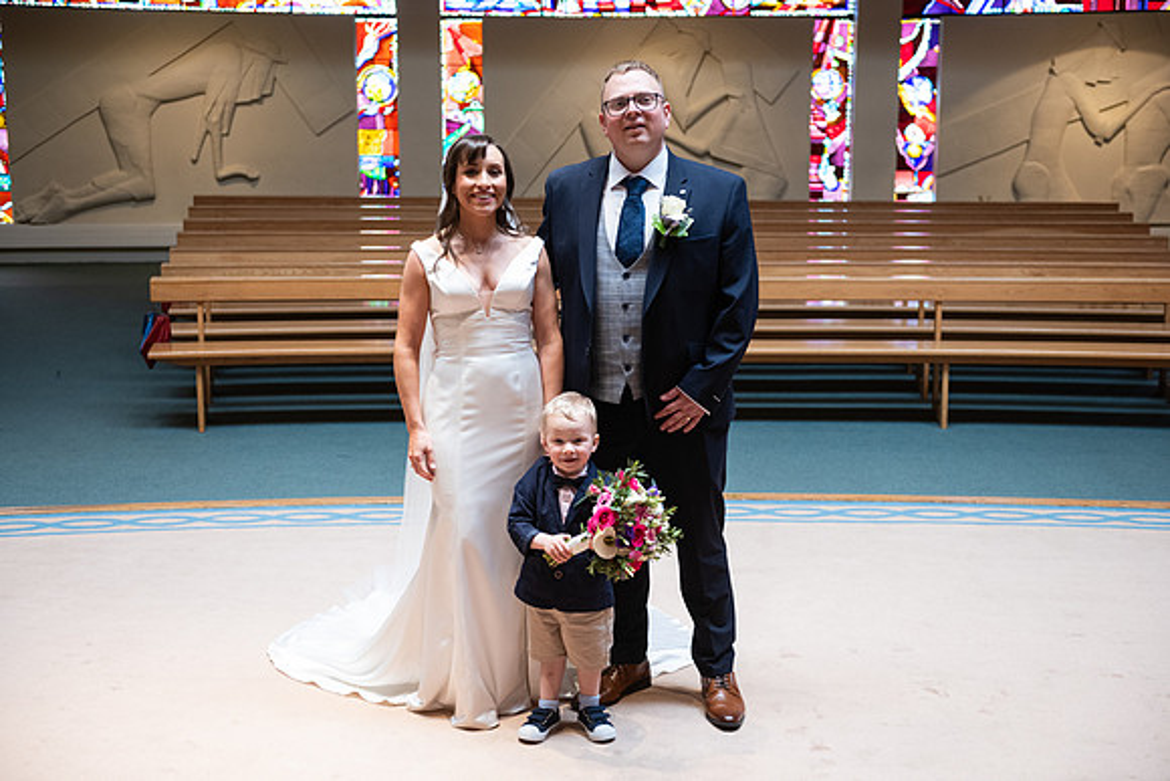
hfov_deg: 41.1
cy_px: 390
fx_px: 1560
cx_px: 585
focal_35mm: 48
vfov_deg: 28.1
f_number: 3.5
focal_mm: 48
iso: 800
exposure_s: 1/160
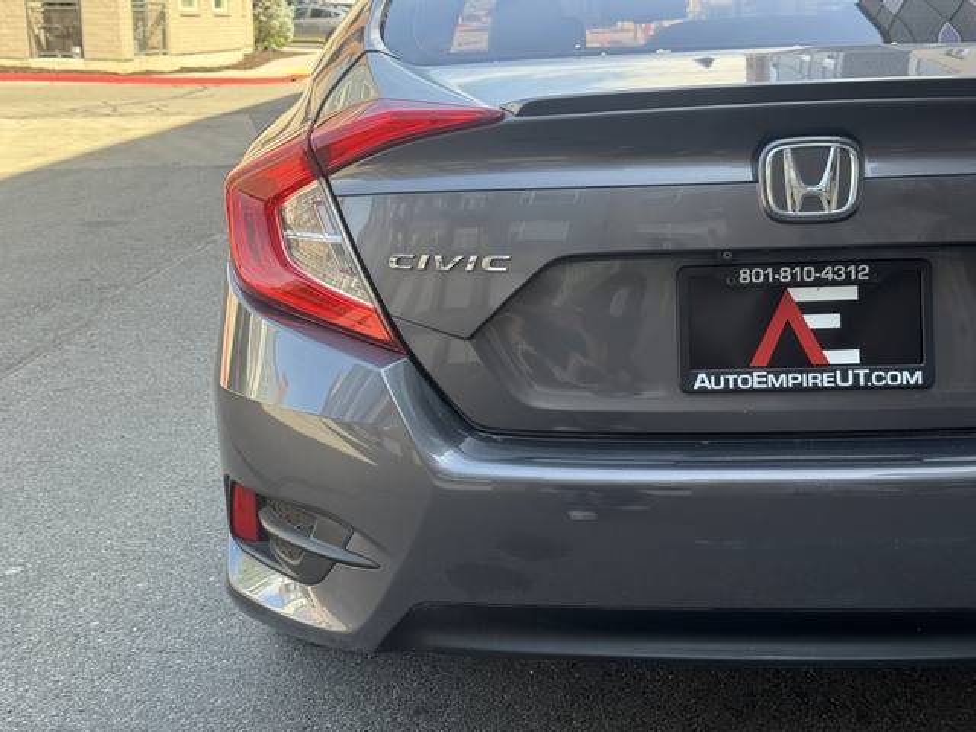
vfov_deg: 30.3
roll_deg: -1.2
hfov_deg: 39.7
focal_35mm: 48
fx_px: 1353
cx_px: 488
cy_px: 366
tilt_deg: -14.5
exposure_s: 1/338
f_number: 1.78
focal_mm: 6.76
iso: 64
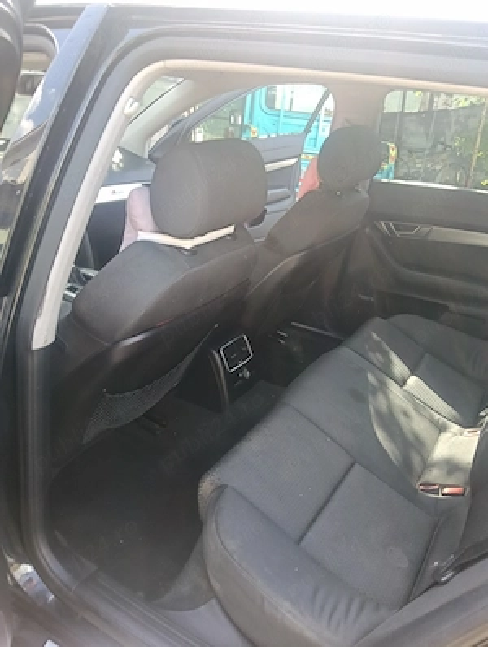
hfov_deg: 51.5
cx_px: 244
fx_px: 506
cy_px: 324
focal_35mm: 27
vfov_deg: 65.2
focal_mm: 3.98
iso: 64
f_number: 1.8
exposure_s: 1/33.3
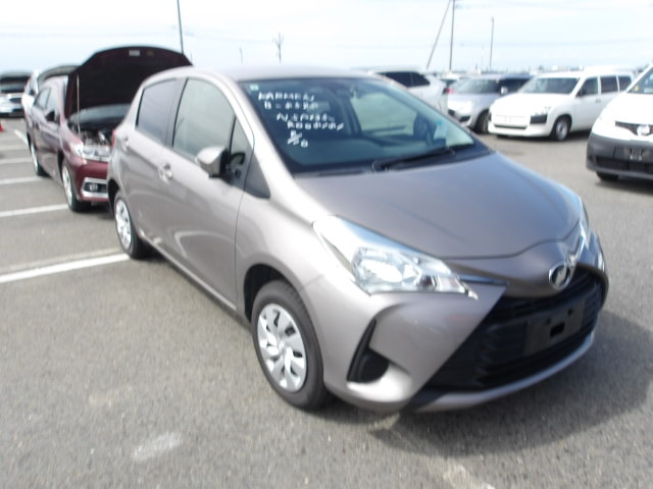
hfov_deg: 65.3
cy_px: 244
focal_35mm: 27
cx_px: 326
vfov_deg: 51.4
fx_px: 509
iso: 100
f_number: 10.4
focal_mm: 4.9
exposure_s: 1/60
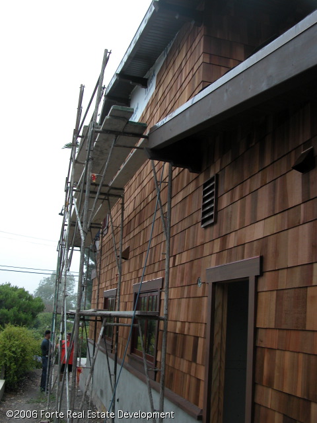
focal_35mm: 35
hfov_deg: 40.7
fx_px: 427
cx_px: 158
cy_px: 212
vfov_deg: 52.6
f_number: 3.5
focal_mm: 8.9
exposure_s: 1/99.5
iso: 100
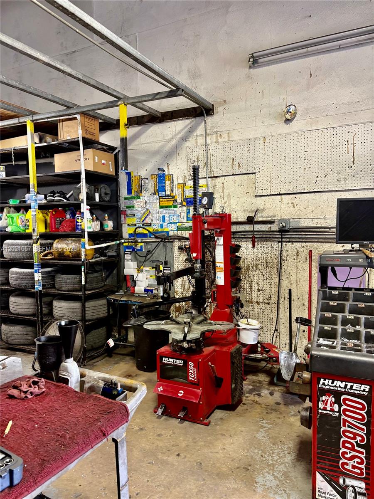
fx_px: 375
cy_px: 250
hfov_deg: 53.1
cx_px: 187
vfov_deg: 67.3
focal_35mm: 26
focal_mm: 5.96
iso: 200
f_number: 1.6
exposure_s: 1/60
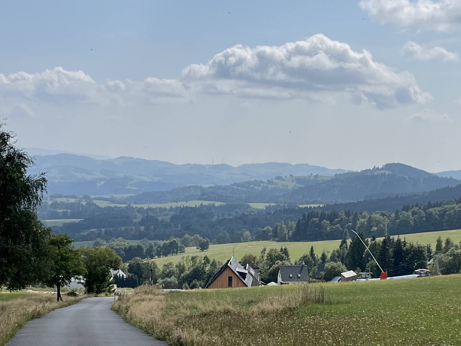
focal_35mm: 71
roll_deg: -1.5
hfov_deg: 27.2
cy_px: 271
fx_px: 945
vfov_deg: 20.5
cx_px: 319
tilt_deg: -6.8
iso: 50
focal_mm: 5.1
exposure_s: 1/7353
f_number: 1.6
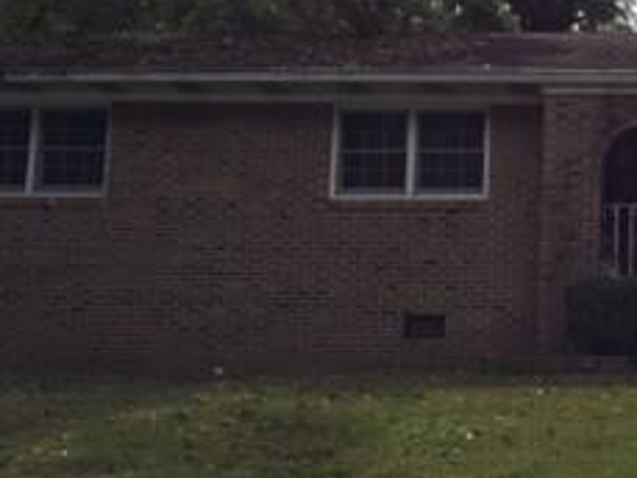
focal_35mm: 81
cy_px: 153
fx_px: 1491
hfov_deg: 22.8
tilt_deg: +11.2
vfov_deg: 18.2
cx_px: 690
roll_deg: -1.4
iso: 32
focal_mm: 4.15
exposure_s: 1/1883
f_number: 2.2
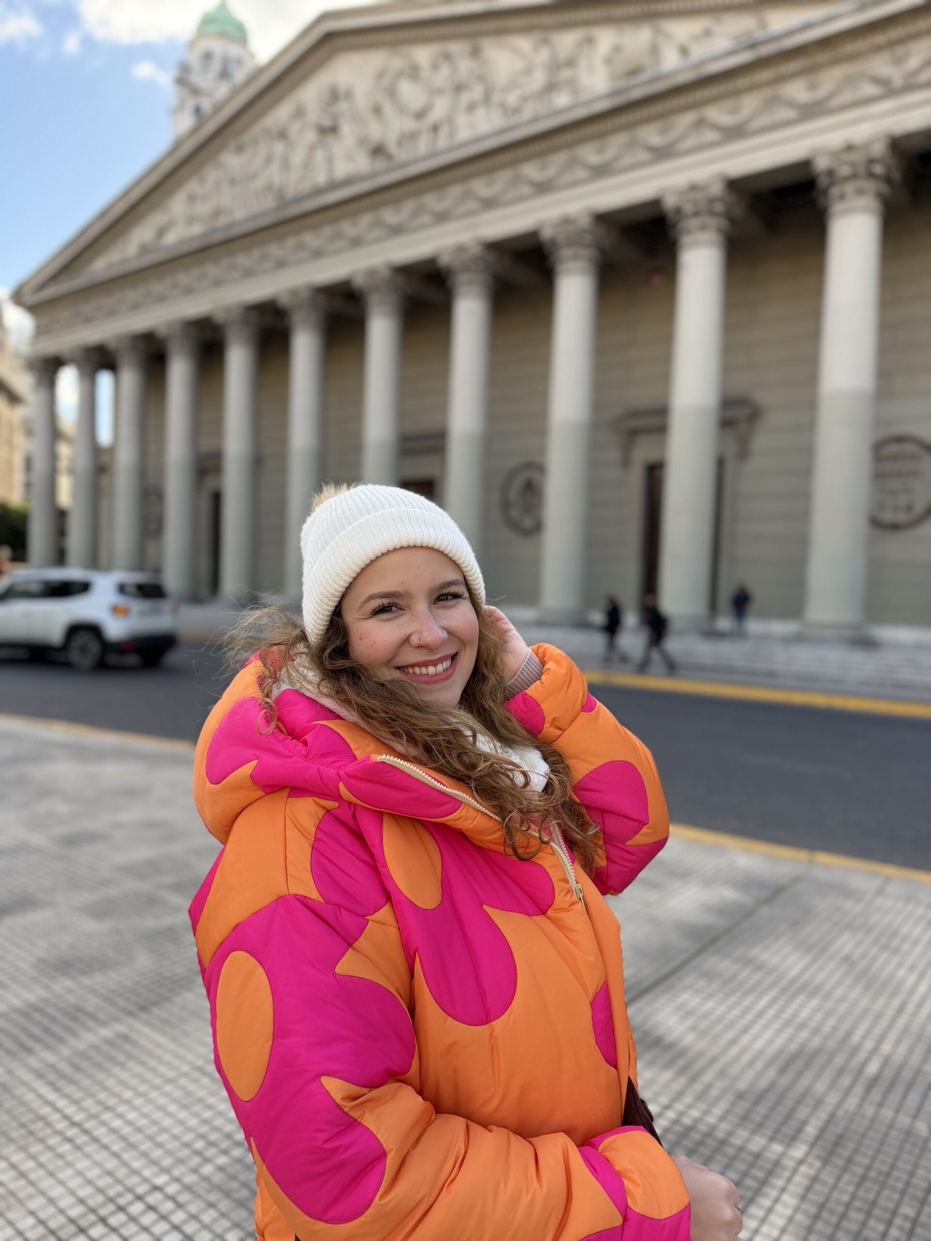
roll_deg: -2.3
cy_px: 620
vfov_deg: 71.6
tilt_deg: -1.8
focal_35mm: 24
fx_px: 861
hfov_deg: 56.8
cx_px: 466
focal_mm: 6.76
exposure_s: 1/849
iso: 100
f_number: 1.78
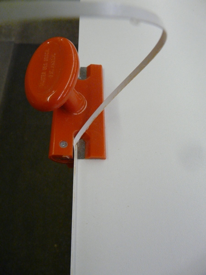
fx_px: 222
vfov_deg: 63.4
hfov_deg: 49.7
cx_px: 103
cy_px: 138
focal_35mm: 28
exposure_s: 1/125
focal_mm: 4.6
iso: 400
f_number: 2.8
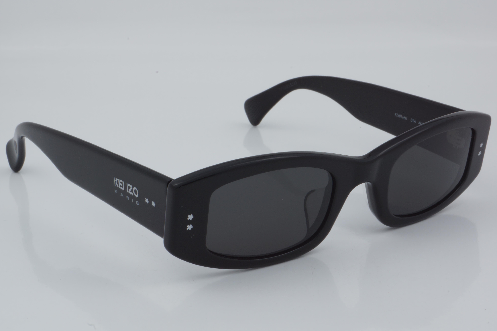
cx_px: 248
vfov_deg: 18.2
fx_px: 1035
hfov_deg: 27.0
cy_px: 166
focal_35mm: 75
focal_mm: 50
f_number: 32
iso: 100
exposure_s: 1/4
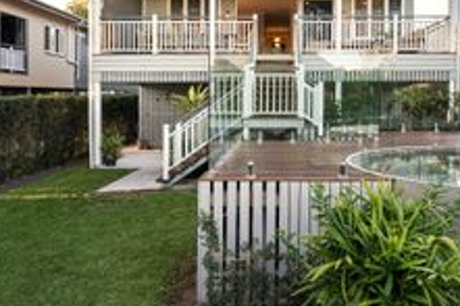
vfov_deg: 37.2
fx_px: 448
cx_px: 277
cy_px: 95
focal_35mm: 35
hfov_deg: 54.0
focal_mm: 16.5
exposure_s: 1/50
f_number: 9
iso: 320
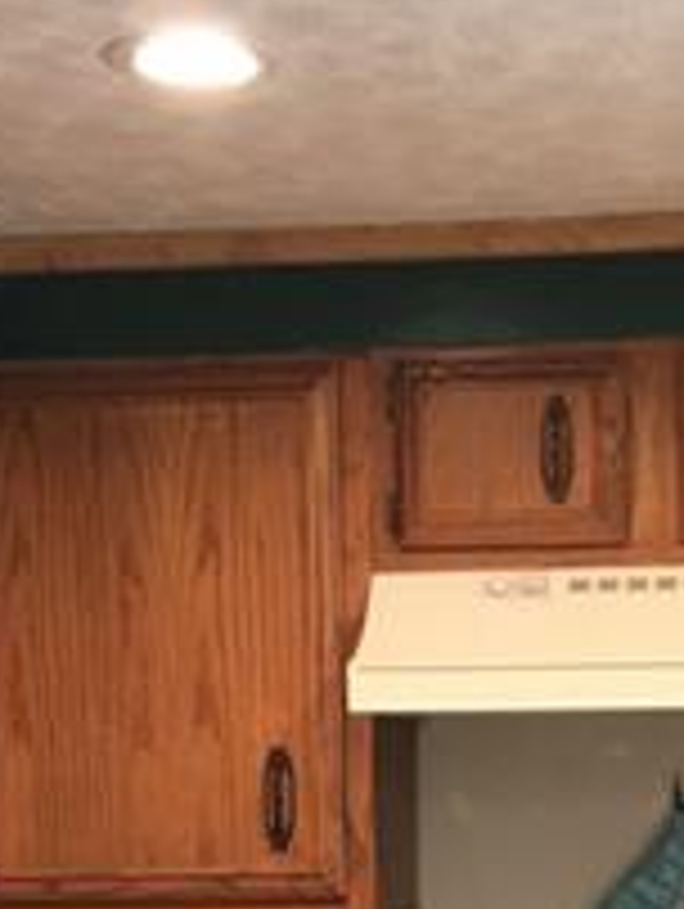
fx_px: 2892
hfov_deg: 13.4
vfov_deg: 16.9
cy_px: 1152
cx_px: 544
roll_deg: +0.3
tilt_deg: -5.3
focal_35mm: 110
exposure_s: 1/30
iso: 100
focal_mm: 4.15
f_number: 2.2
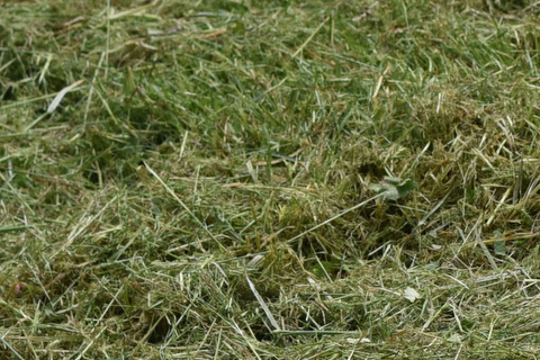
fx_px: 5250
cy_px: 407
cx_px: 940
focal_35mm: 350
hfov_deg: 5.8
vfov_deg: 3.9
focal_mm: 70
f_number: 8
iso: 400
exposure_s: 1/320
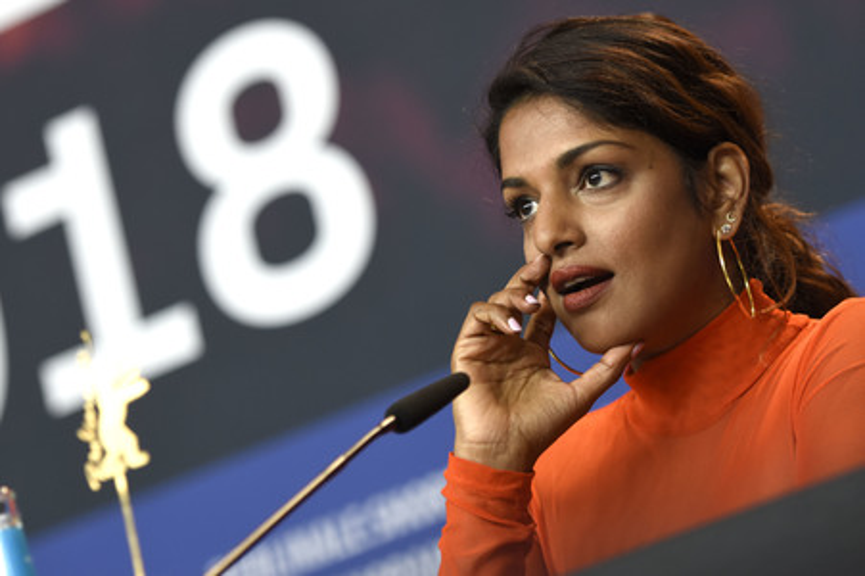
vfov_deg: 7.6
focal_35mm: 180
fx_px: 4322
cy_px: 288
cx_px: 432
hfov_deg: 11.4
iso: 640
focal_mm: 120
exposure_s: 1/320
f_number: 3.2
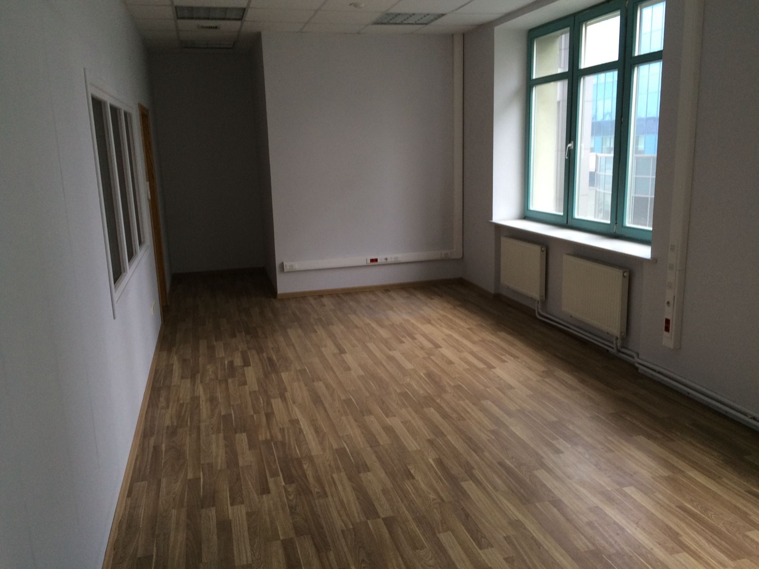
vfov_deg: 48.2
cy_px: 284
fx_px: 636
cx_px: 380
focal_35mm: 29
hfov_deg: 61.7
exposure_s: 1/33
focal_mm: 4.15
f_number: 2.2
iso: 64
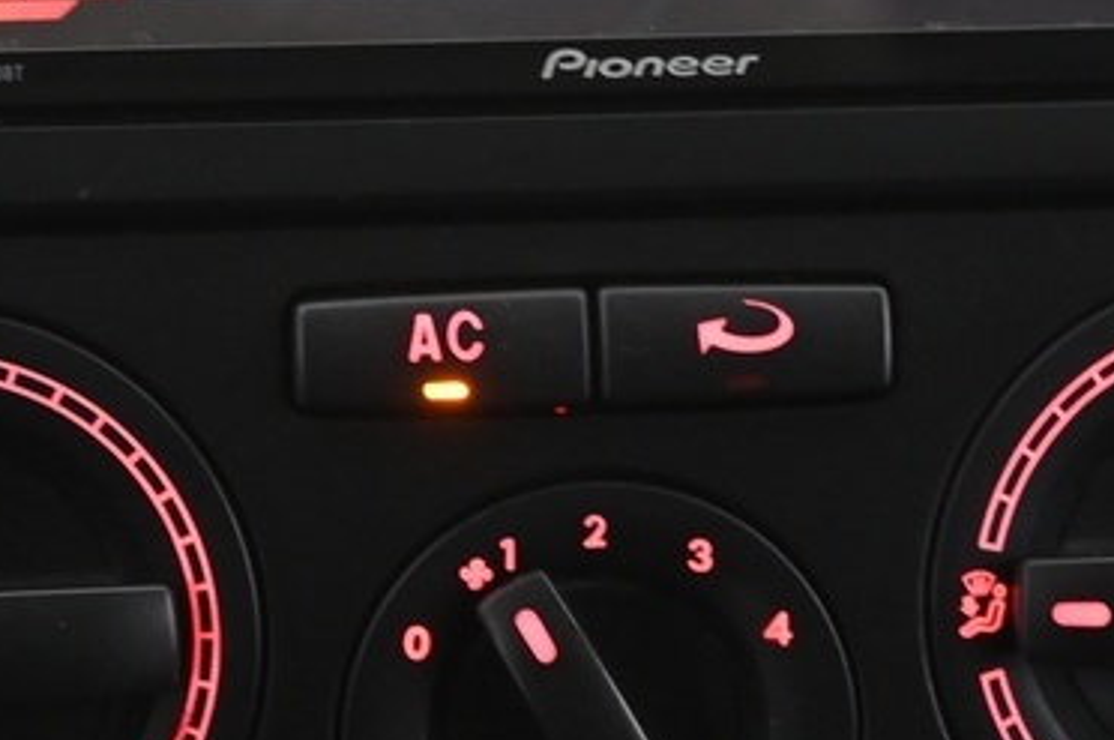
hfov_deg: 13.4
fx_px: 4728
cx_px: 494
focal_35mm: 153
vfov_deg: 8.9
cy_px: 363
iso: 2000
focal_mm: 35
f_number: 4
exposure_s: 1/15
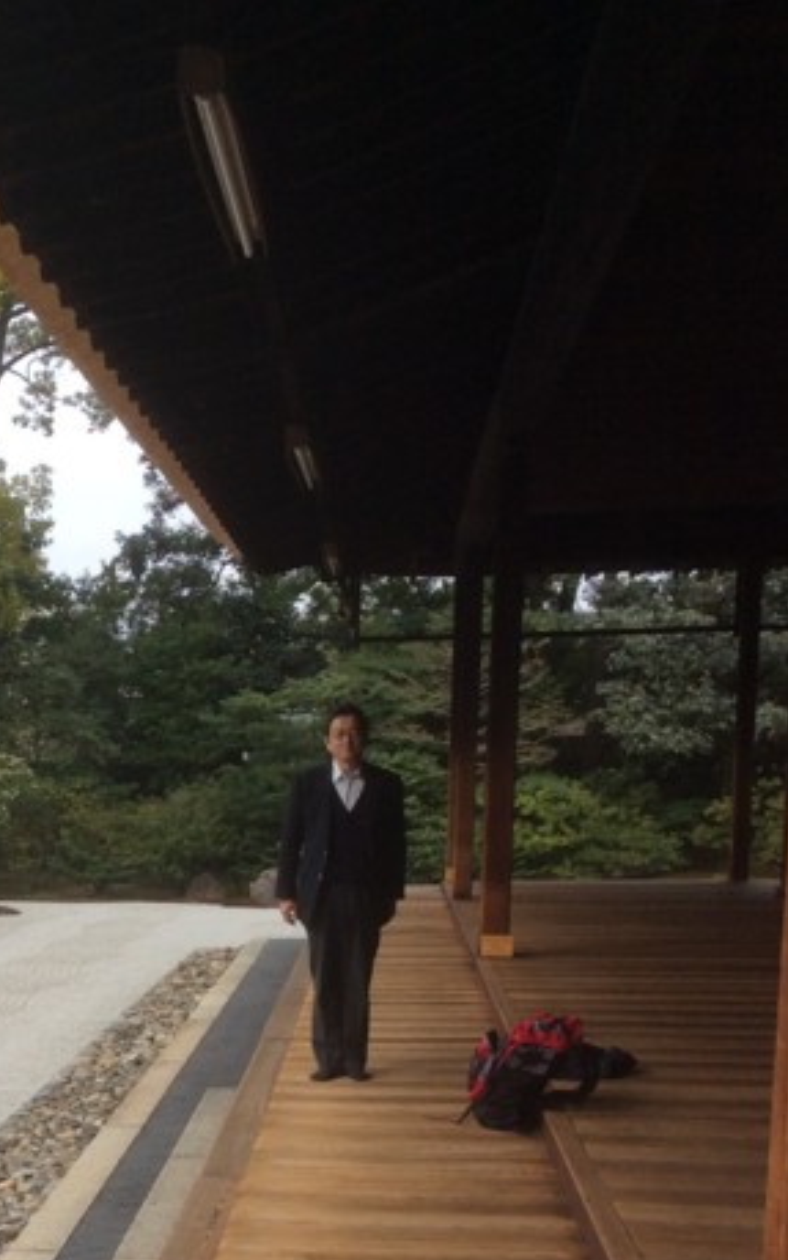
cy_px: 1049
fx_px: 2027
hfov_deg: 21.1
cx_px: -27
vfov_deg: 33.3
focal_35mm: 59
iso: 32
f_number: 2.4
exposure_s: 1/545
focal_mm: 3.3
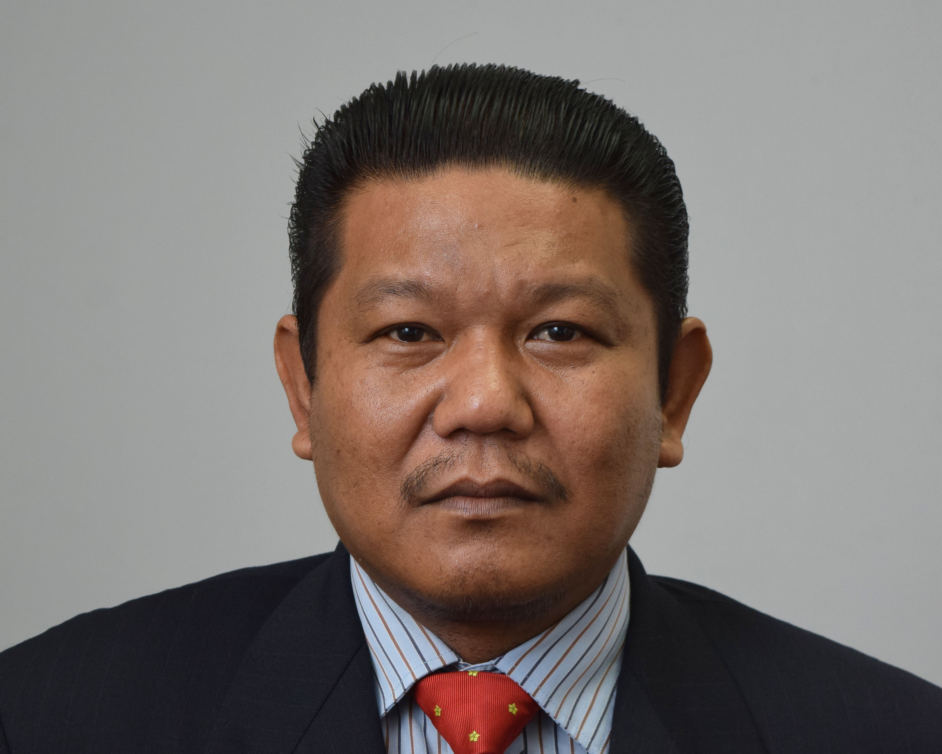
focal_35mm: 117
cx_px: 469
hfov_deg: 16.5
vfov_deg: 13.2
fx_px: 3254
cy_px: 544
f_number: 5.6
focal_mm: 55
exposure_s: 1/50
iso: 640
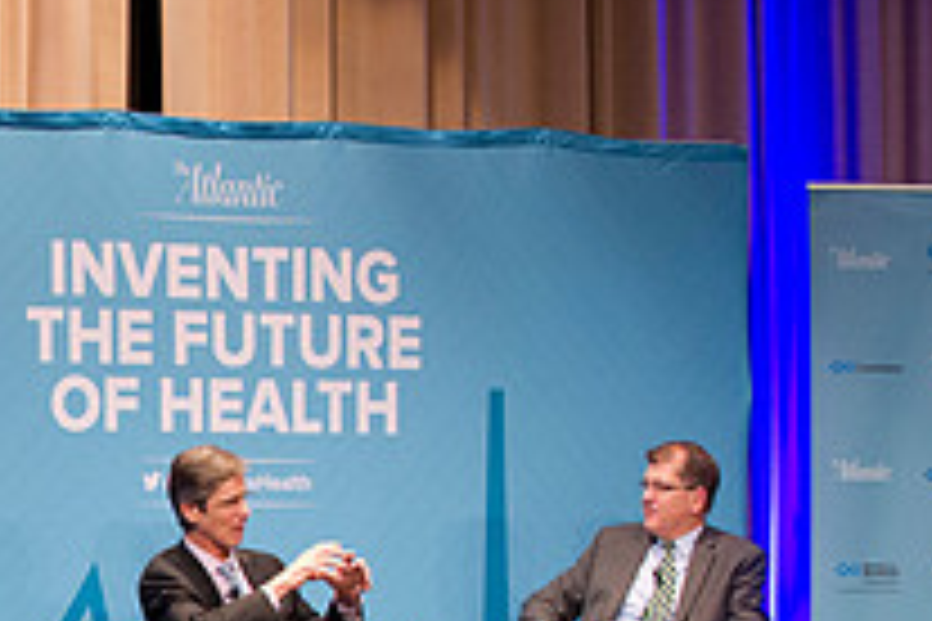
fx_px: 5074
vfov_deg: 7.0
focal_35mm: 196
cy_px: 688
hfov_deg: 10.3
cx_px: -288
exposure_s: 1/80
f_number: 4.5
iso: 2500
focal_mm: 70
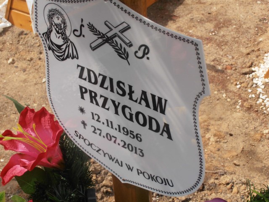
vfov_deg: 25.7
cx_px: 134
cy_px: 101
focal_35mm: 57
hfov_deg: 33.8
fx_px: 443
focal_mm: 10.04
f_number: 11
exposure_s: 1/125
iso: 80
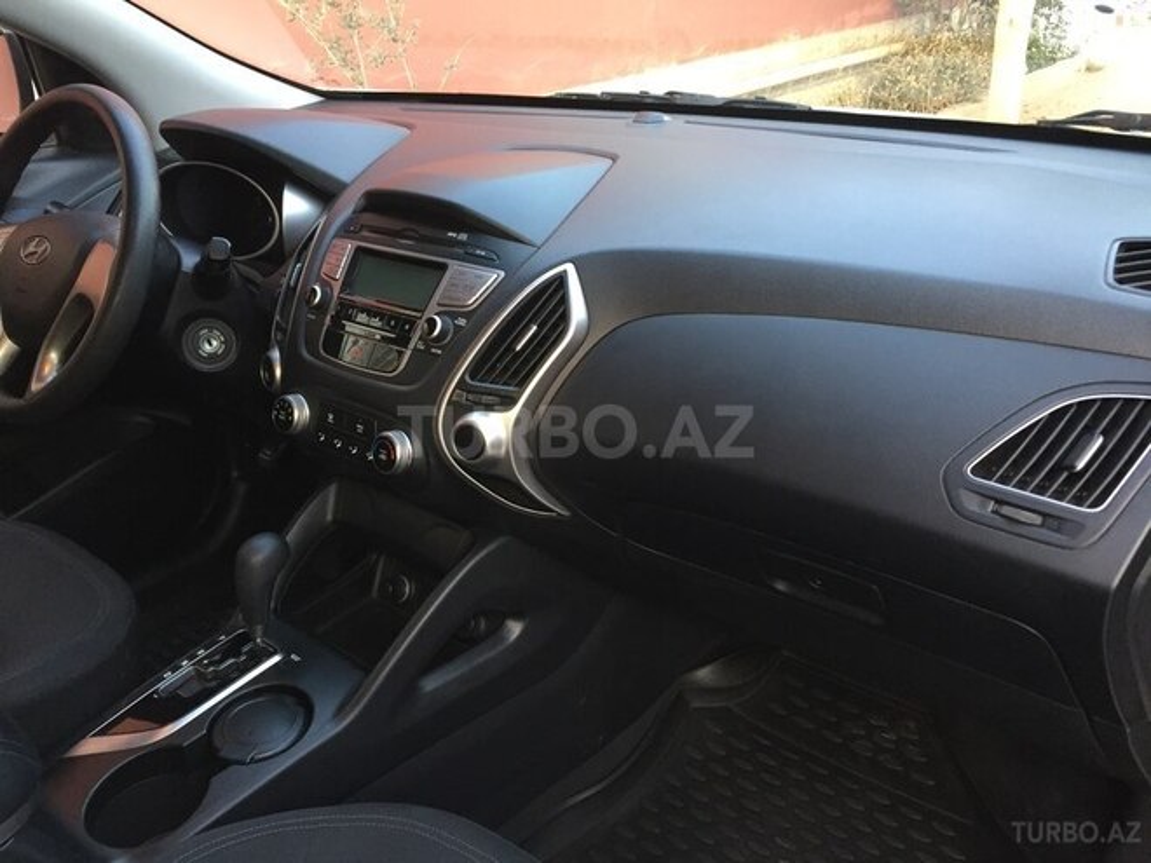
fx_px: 964
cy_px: 432
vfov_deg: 48.2
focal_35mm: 29
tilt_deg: -24.1
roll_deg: +3.9
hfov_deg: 61.7
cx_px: 576
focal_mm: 4.15
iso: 160
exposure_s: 1/33
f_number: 2.2
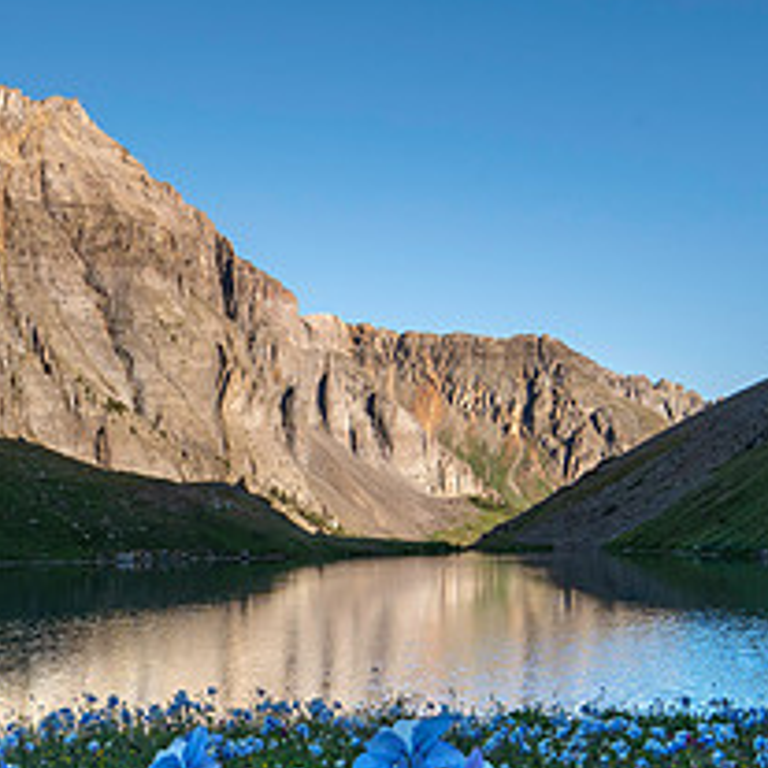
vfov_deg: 22.8
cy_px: 673
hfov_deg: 22.7
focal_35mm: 74
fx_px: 1857
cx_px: 56
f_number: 11
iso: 160
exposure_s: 1/125
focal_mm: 31
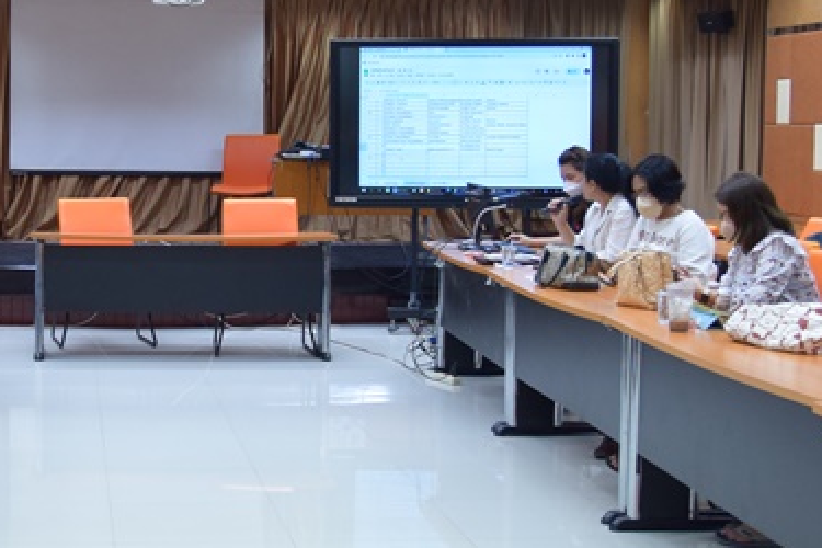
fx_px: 1644
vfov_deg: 18.9
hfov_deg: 27.4
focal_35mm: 72
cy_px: 228
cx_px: 132
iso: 800
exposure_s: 1/160
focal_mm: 20
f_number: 3.2
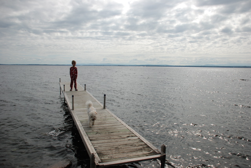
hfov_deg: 61.9
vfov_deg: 43.7
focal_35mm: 30
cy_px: 84
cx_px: 126
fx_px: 209
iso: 100
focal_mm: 20
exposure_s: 1/2000
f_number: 3.8
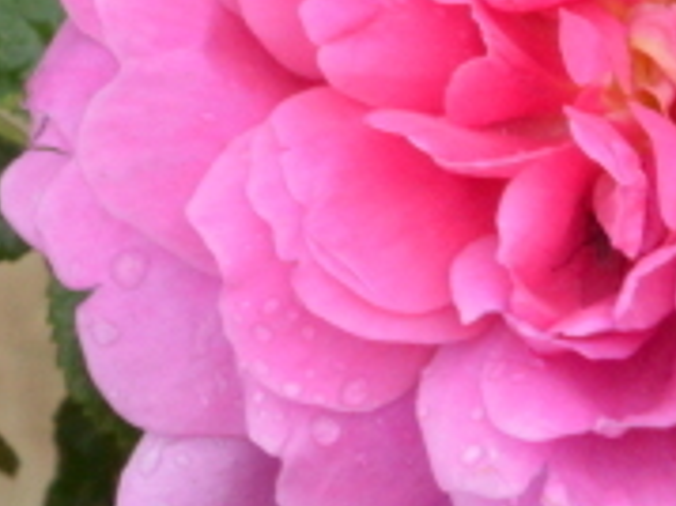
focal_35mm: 619
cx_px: 597
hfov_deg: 3.2
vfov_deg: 2.4
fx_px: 12075
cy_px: 670
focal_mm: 75
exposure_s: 1/250
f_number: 18
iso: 1400
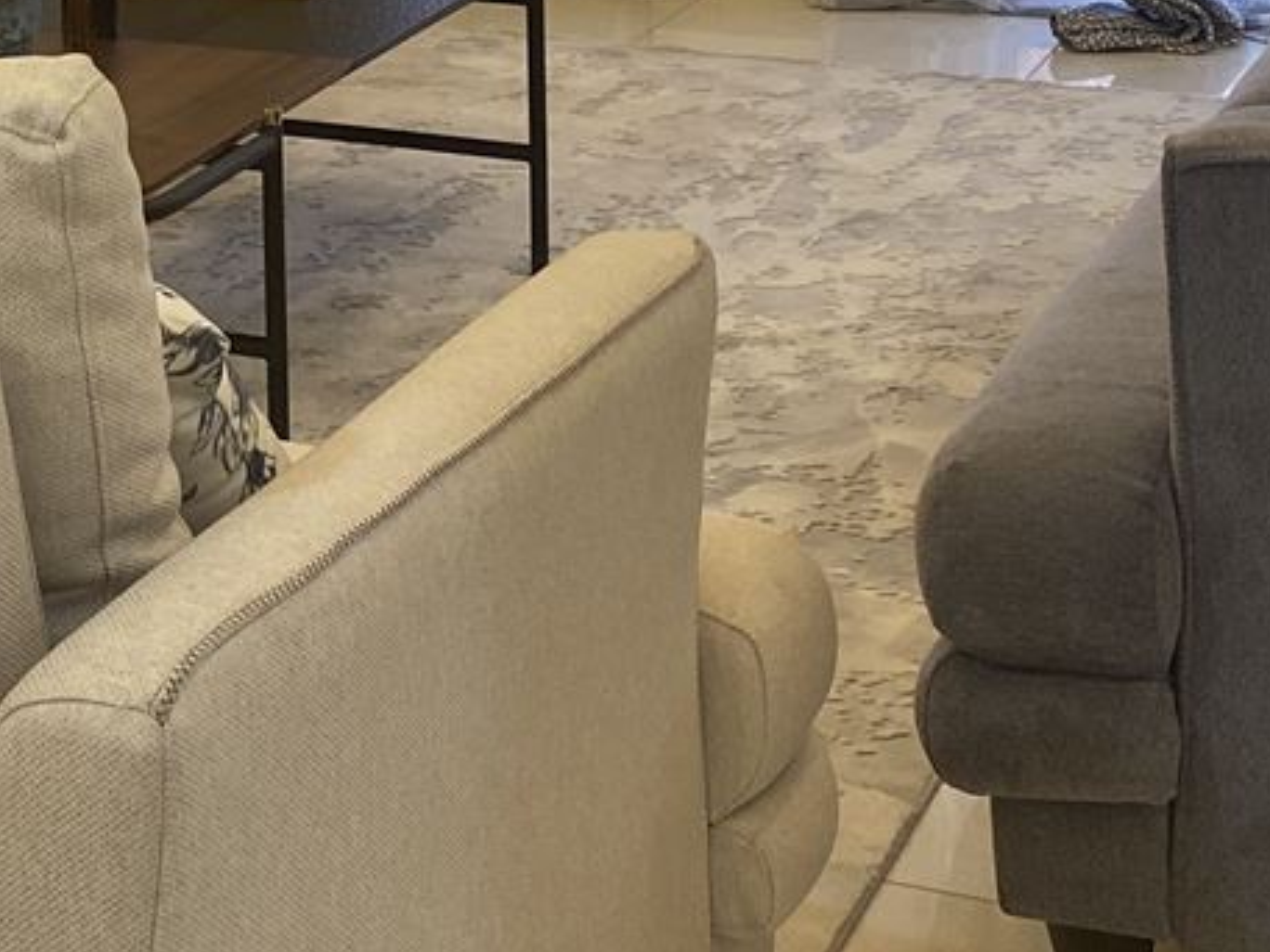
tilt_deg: -2.9
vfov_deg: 14.8
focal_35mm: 92
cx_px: 148
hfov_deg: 20.9
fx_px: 3375
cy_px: -519
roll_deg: +1.6
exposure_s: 1/100
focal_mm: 4.25
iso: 100
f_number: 1.8
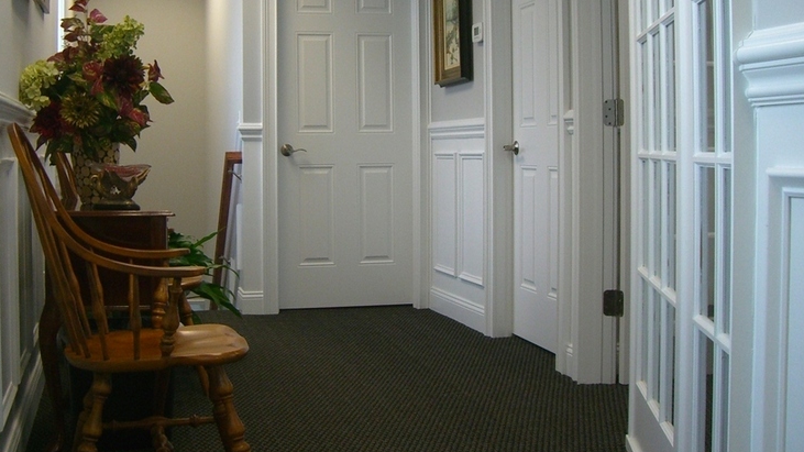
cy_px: 157
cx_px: 387
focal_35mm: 53
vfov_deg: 22.5
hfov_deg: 39.2
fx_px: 1130
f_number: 2.7
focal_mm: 6.2
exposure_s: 1/100
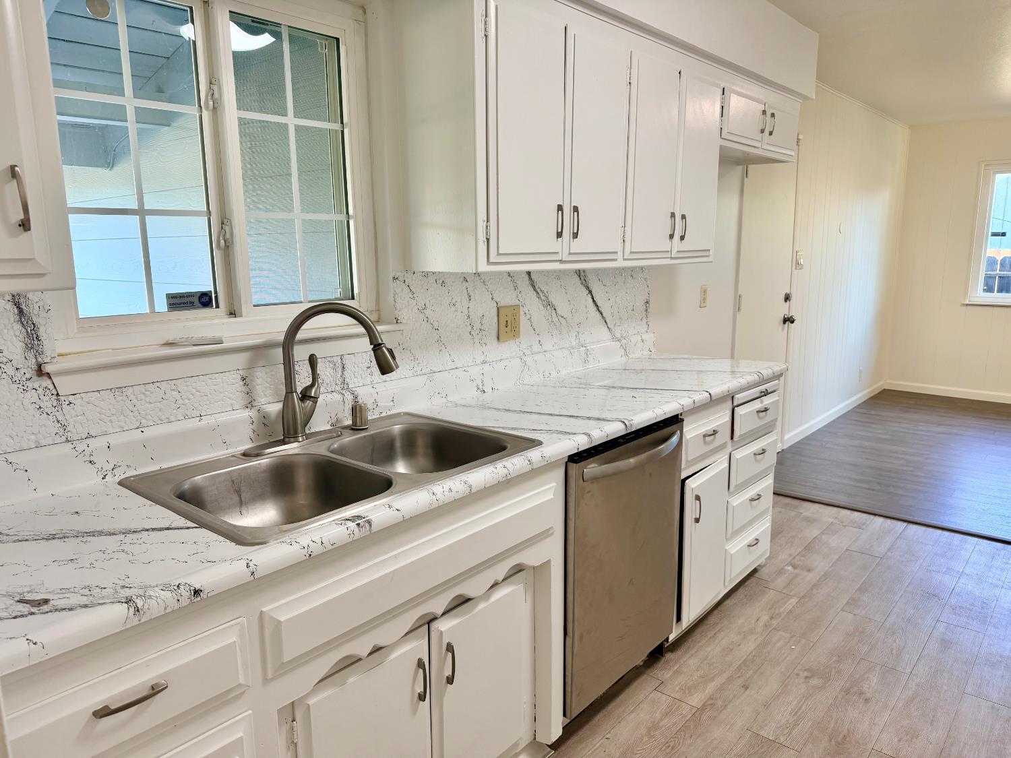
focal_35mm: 24
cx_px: 506
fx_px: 701
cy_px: 379
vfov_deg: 56.8
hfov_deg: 71.6
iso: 125
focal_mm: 6.76
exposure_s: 1/120
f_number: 1.78
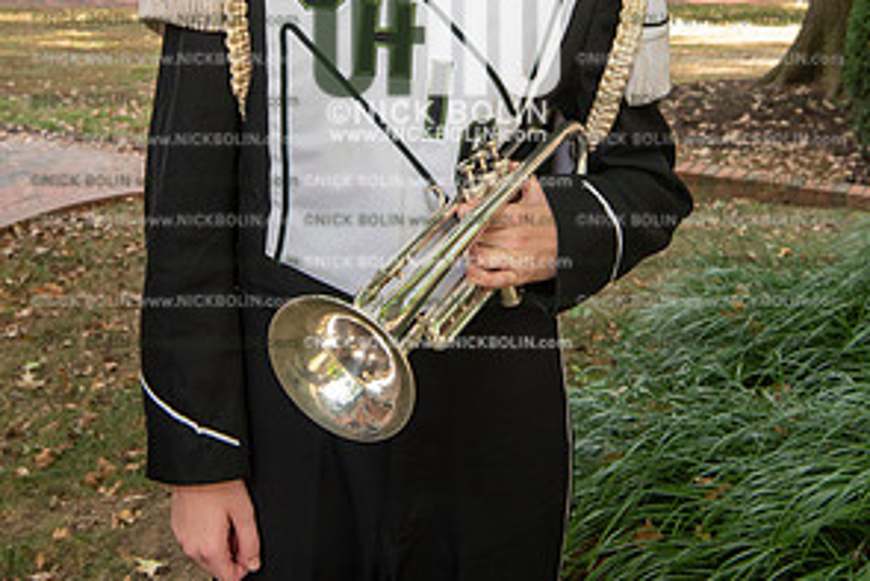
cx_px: 436
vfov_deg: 20.8
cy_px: 59
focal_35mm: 64
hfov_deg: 31.4
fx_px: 1547
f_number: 8
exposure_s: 1/100
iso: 500
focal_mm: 42
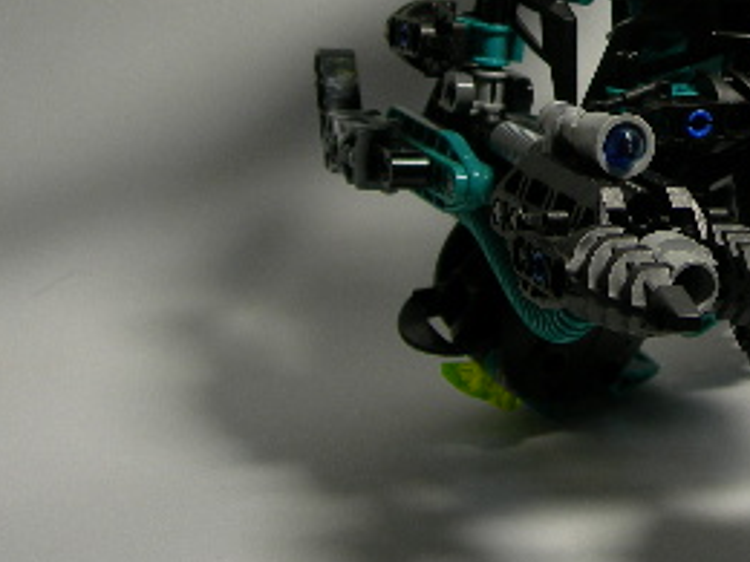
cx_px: 747
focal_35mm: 101
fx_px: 2188
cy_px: 23
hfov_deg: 18.9
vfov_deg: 14.5
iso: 50
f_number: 2.9
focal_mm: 8.5
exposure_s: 1/17.7
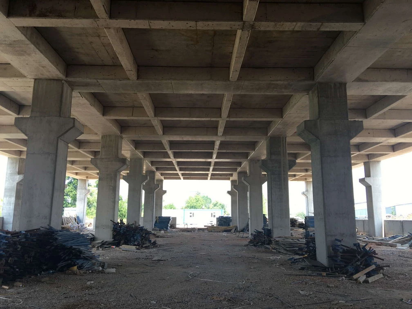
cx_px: 206
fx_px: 345
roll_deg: -0.9
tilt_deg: +11.8
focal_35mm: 29
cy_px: 154
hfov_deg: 61.7
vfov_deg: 48.2
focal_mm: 4.15
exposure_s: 1/128
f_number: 2.2
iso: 25
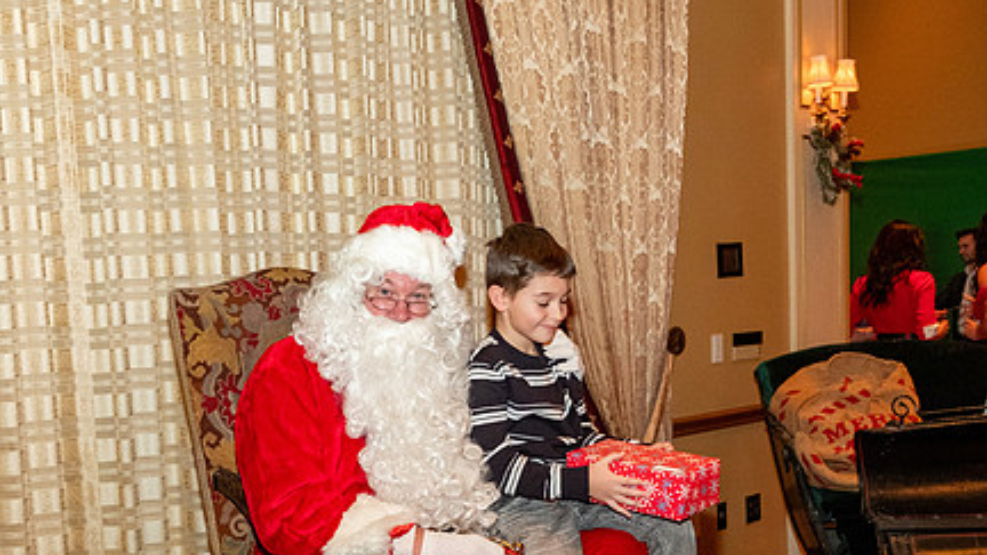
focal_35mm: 45
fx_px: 1178
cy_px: 421
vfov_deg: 26.2
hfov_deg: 45.4
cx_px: 443
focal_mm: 21.4
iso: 2500
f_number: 3.2
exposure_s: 1/125
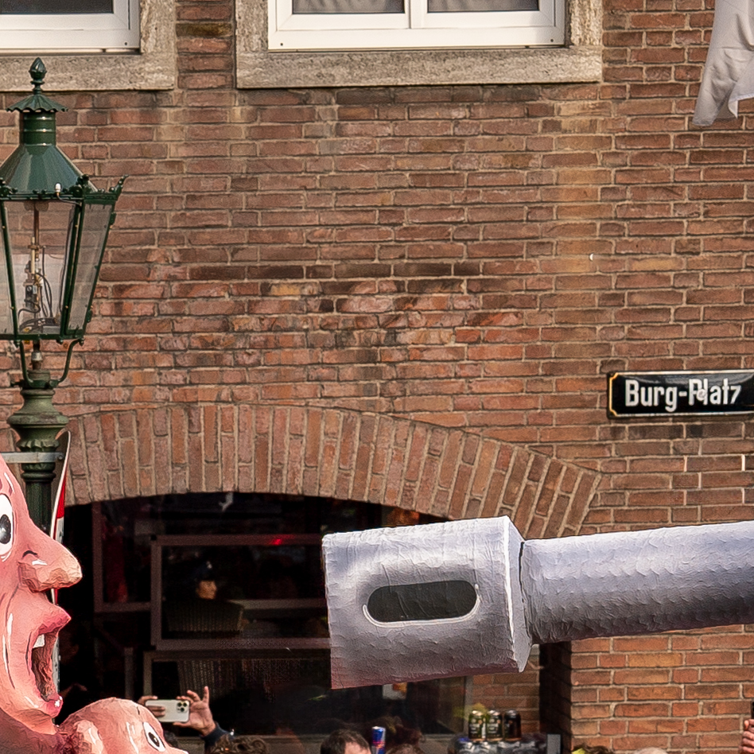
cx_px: 282
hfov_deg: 9.2
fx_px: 4707
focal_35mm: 191
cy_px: 944
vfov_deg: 9.0
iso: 100
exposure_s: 1/500
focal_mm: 51
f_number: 4.5
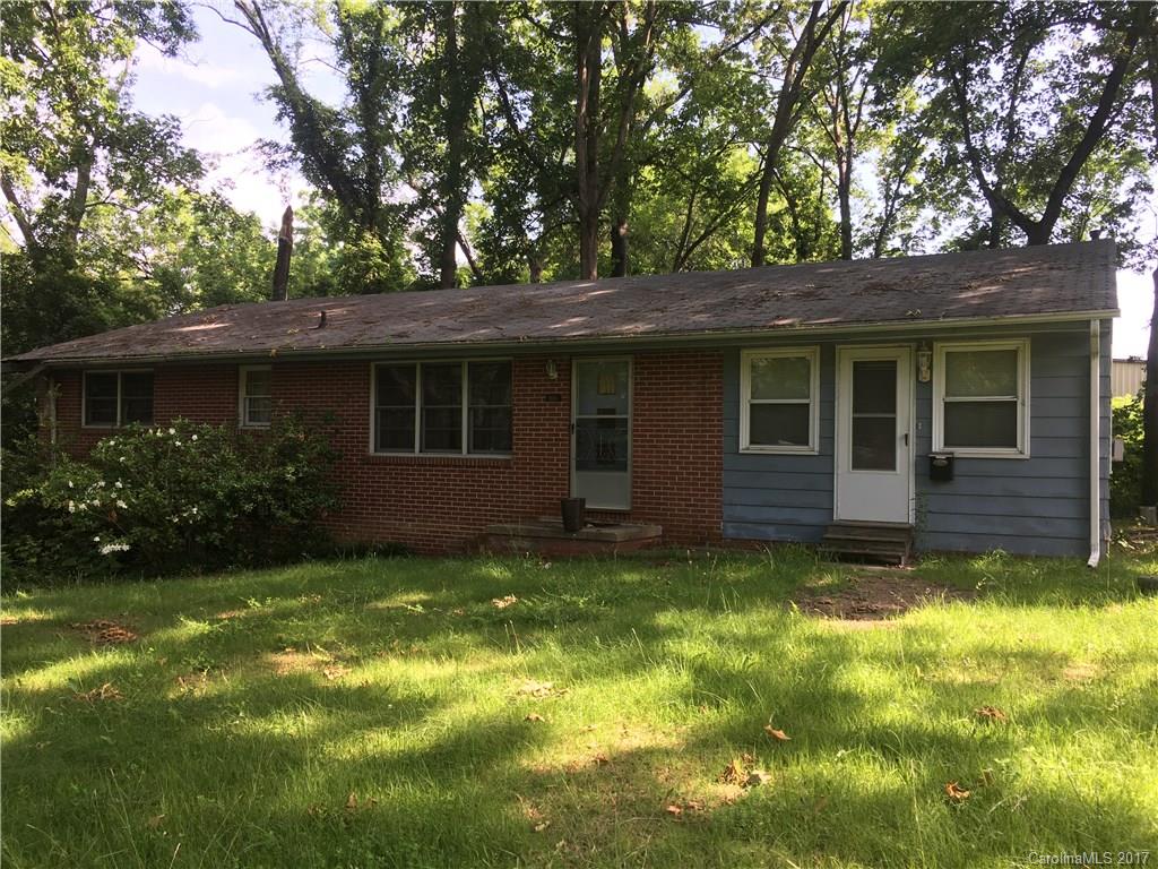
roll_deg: -0.9
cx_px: 579
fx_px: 970
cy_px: 434
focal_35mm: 29
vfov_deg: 48.2
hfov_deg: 61.7
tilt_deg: +1.2
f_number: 2.2
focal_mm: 4.15
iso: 25
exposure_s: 1/144
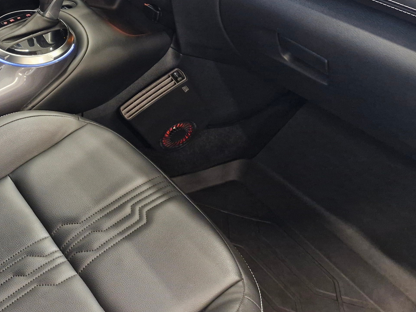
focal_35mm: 48
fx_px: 577
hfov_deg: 36.1
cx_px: 10
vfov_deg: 28.4
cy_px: 2
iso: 640
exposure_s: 1/50
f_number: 1.8
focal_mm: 5.54
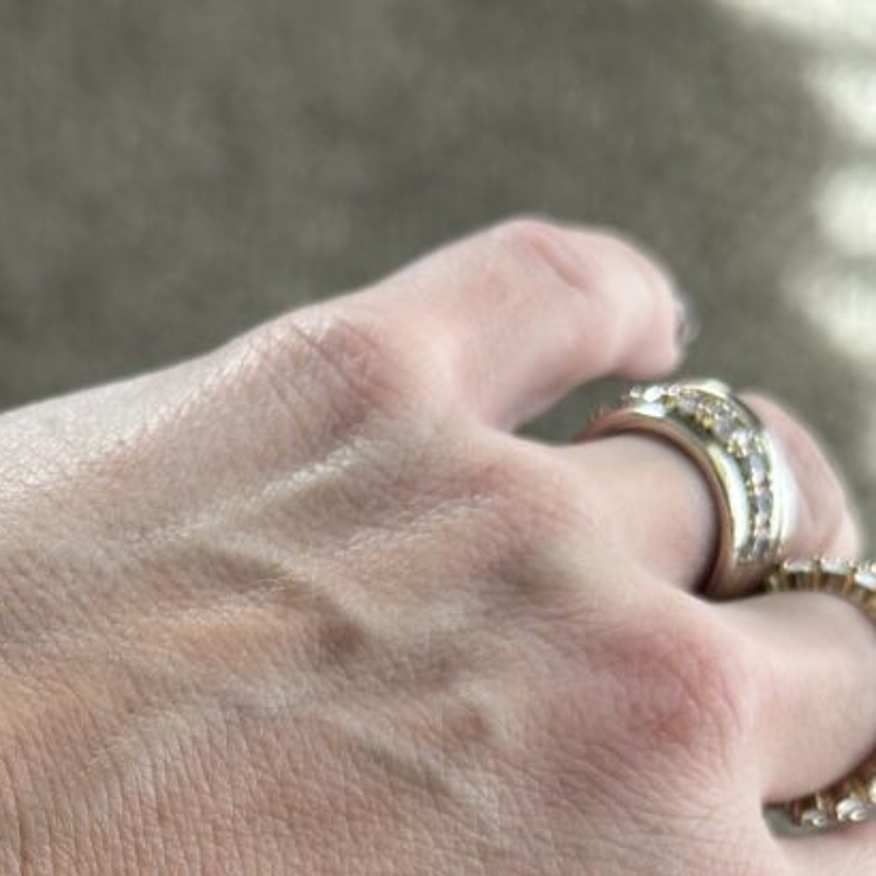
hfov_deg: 16.2
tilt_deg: -64.3
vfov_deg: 16.0
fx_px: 3035
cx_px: 90
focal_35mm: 106
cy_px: 968
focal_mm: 6.86
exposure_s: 1/121
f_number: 1.78
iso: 80
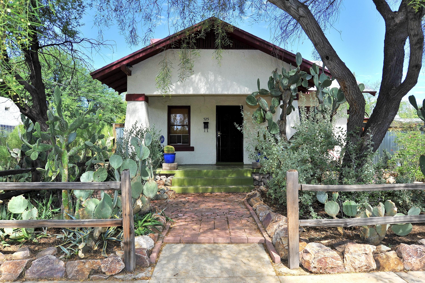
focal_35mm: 24
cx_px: 212
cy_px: 142
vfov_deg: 53.1
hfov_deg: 73.8
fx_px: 283
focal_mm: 24
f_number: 11
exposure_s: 1/320
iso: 320
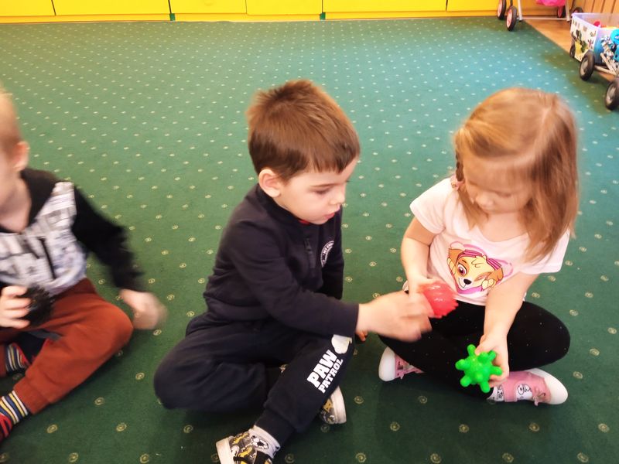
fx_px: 501
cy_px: 232
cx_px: 310
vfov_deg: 49.7
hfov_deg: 63.4
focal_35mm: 28
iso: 1196
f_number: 2.2
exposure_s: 1/14.3
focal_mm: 3.43
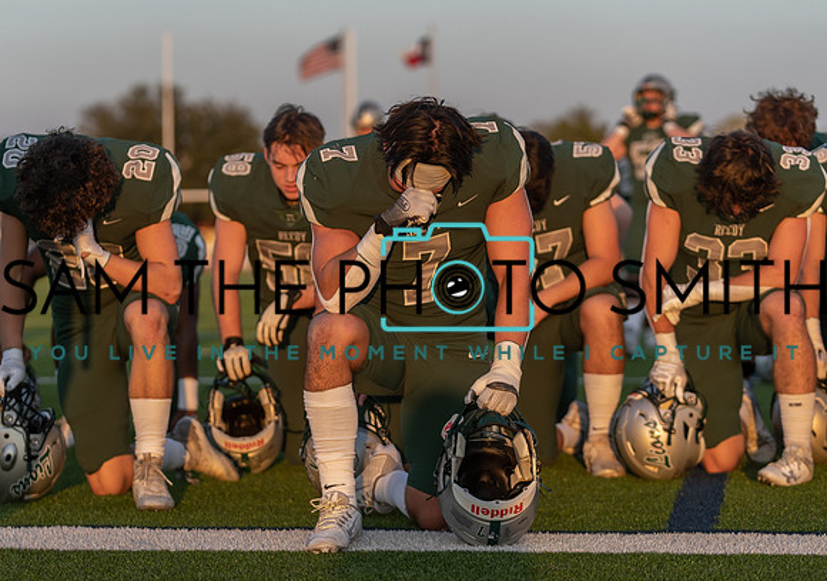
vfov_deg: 11.0
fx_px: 3008
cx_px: 332
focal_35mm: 129
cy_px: 309
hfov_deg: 15.6
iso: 320
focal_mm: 100
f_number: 2.8
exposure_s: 1/1600
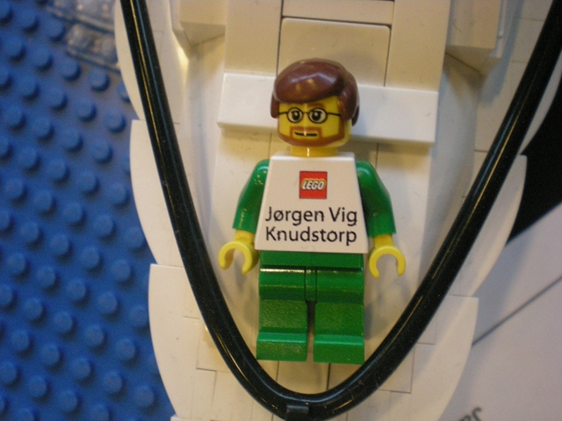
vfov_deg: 37.7
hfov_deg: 49.0
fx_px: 617
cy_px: 210
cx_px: 281
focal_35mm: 38
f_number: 3.1
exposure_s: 1/32.1
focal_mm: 6.3
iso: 400
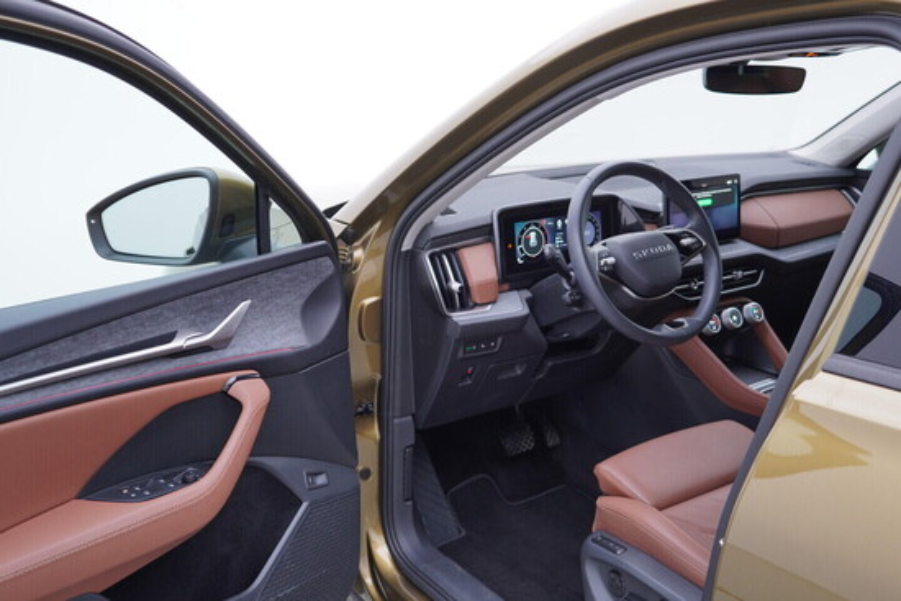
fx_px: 901
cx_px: 450
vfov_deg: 36.9
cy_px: 300
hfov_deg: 53.1
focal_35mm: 36
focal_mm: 24
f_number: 3.2
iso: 125
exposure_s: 1/40
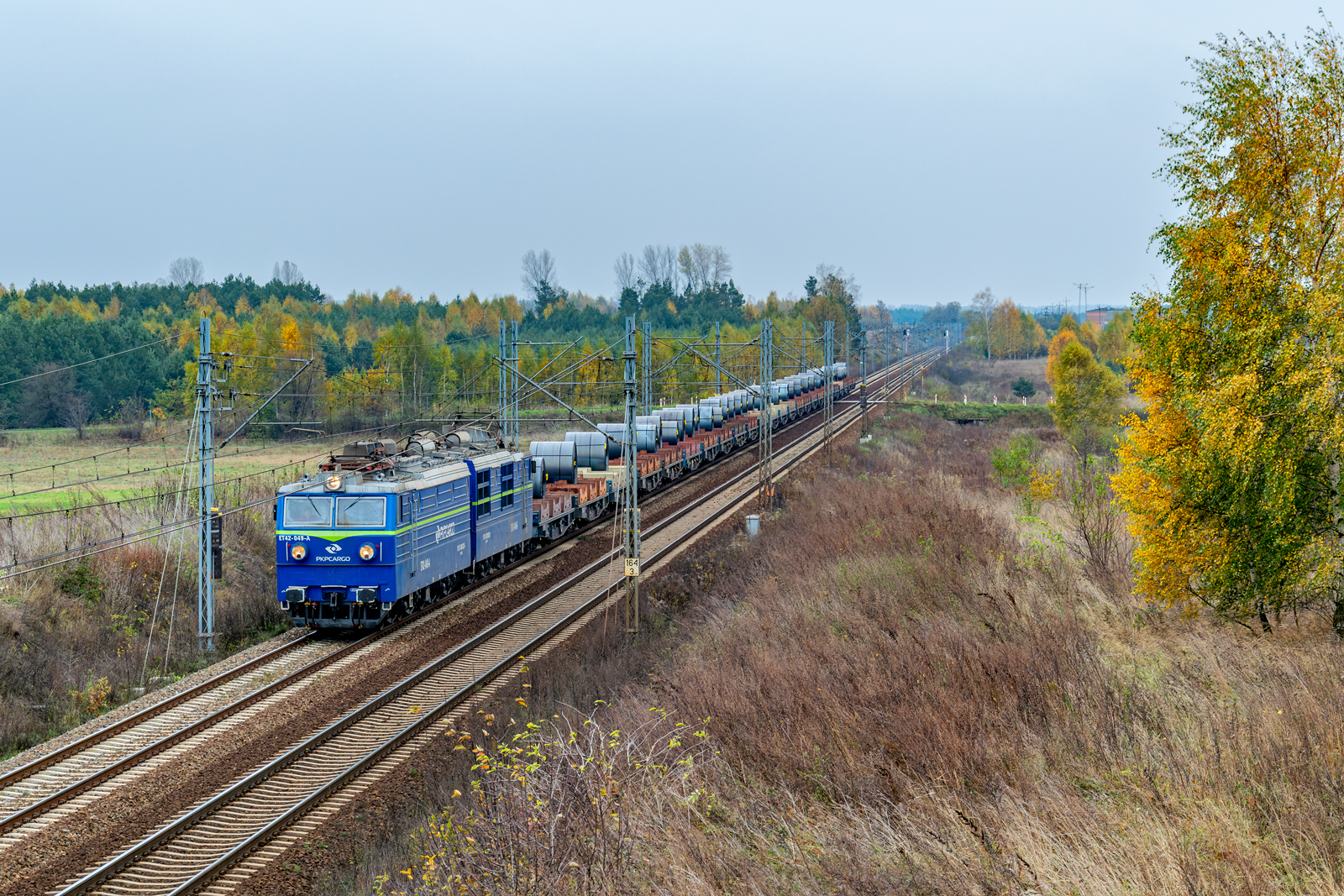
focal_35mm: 87
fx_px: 3248
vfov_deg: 15.7
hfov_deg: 23.4
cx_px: 672
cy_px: 448
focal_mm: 58
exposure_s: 1/320
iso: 320
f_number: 7.1
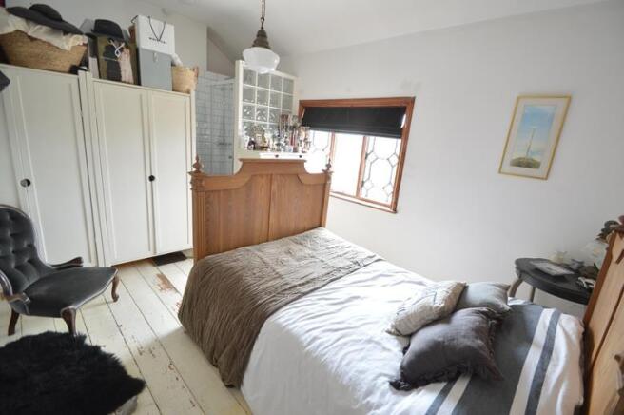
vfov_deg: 77.2
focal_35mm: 15
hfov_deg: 100.4
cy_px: 208
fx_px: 260
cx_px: 312
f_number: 3.5
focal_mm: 10
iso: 180
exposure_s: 1/15
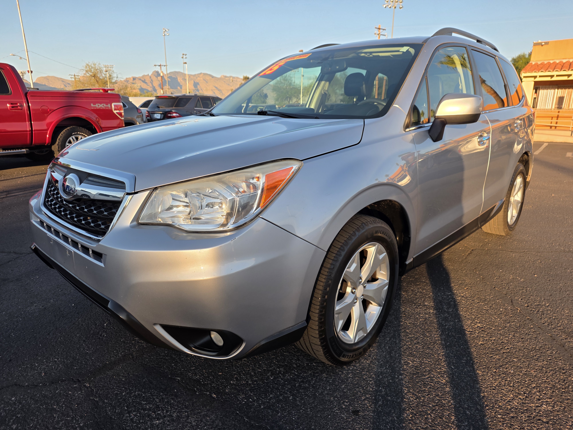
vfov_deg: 58.9
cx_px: 286
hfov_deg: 73.9
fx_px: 381
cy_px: 215
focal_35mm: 23
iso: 80
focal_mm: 6.25
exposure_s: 1/1789
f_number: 1.7
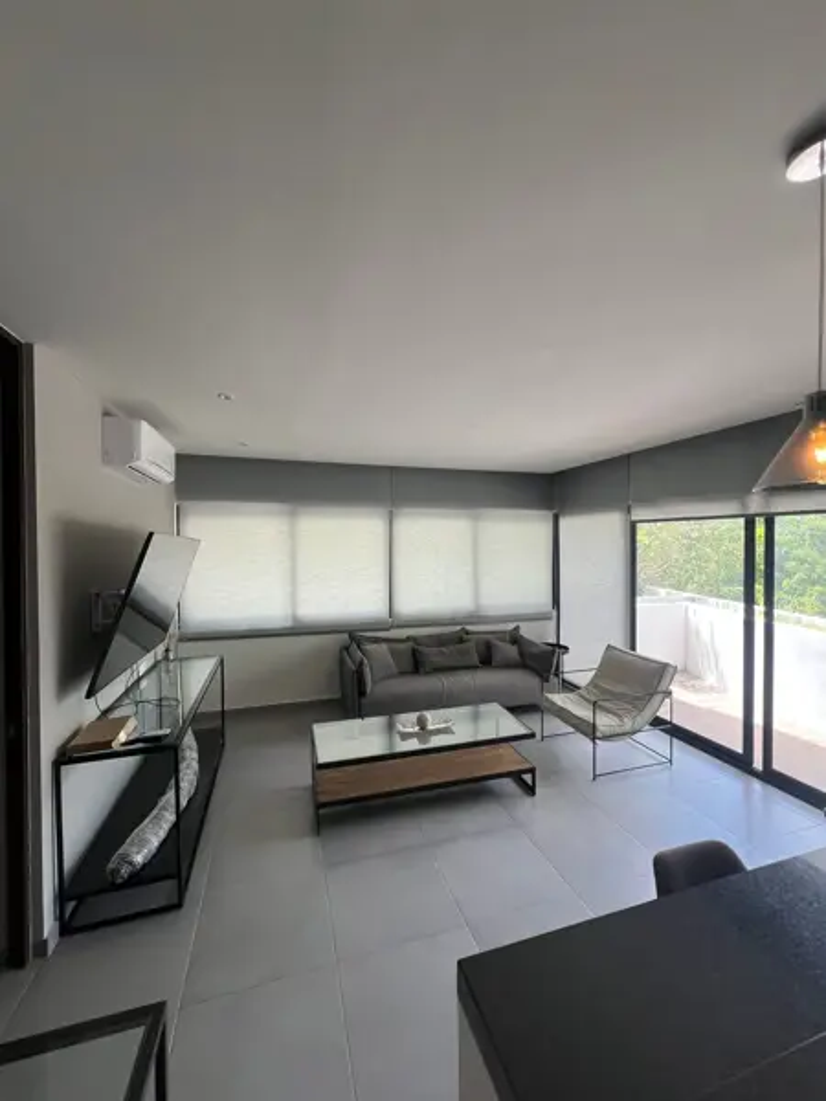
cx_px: 413
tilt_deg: -0.6
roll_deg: +1.4
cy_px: 550
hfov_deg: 89.9
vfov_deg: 106.2
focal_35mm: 13
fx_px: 414
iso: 32
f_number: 1.8
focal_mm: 1.57
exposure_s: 1/100
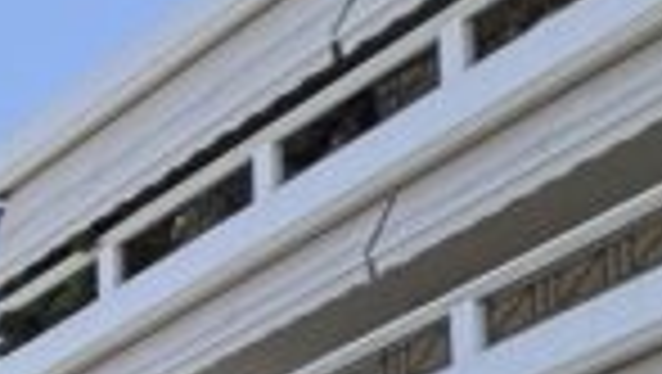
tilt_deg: +3.6
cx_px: -1608
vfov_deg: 8.8
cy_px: 1226
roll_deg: -1.4
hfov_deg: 9.8
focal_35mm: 106
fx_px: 1862
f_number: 2.2
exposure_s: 1/569
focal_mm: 2.22
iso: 40
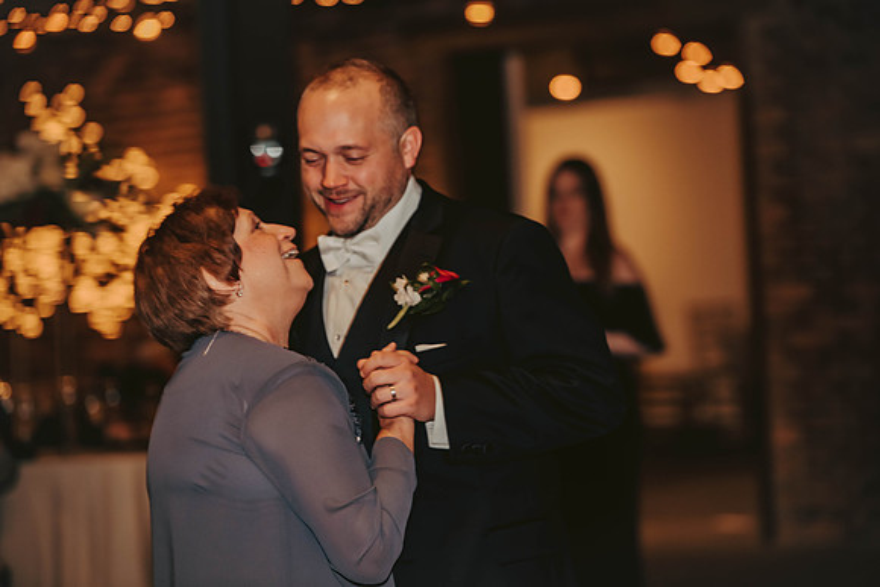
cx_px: 440
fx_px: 3056
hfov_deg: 16.4
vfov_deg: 11.0
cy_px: 294
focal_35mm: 125
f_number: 3.2
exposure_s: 1/80
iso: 500
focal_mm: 125
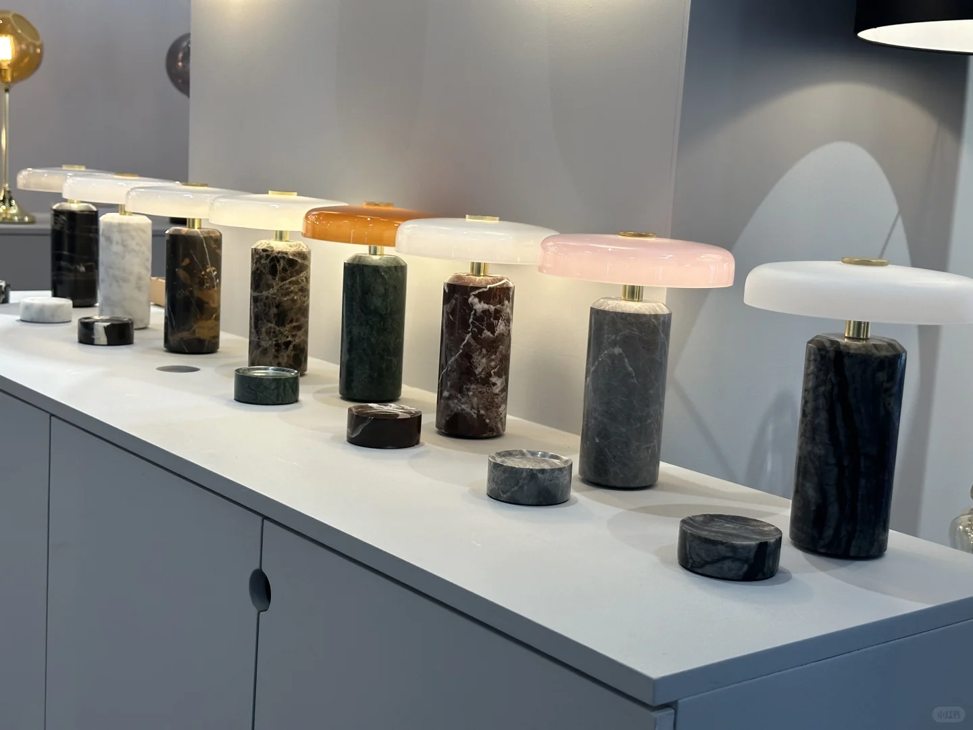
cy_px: 365
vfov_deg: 30.3
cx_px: 486
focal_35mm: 48
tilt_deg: -9.0
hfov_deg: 39.7
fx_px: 1349
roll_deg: -3.0
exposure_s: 1/100
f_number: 1.78
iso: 80
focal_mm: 6.86
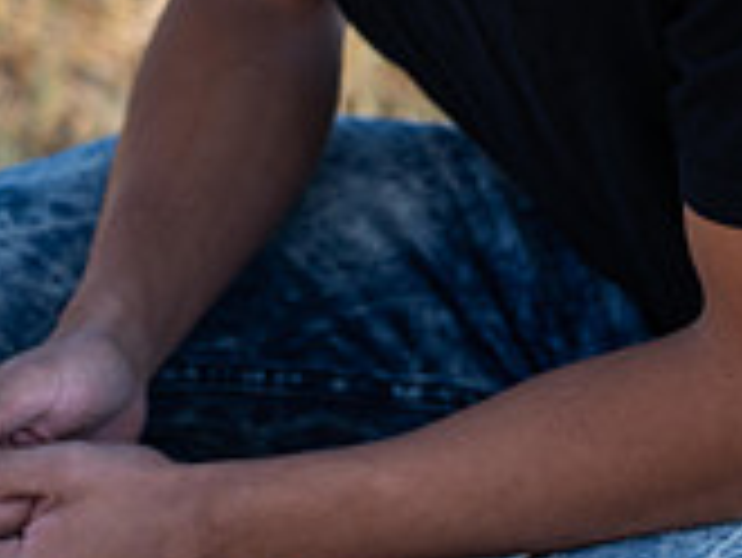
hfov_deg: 8.9
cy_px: -306
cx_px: 400
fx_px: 4784
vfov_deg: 6.6
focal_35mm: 223
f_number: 4
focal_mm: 85
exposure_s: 1/125
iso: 31
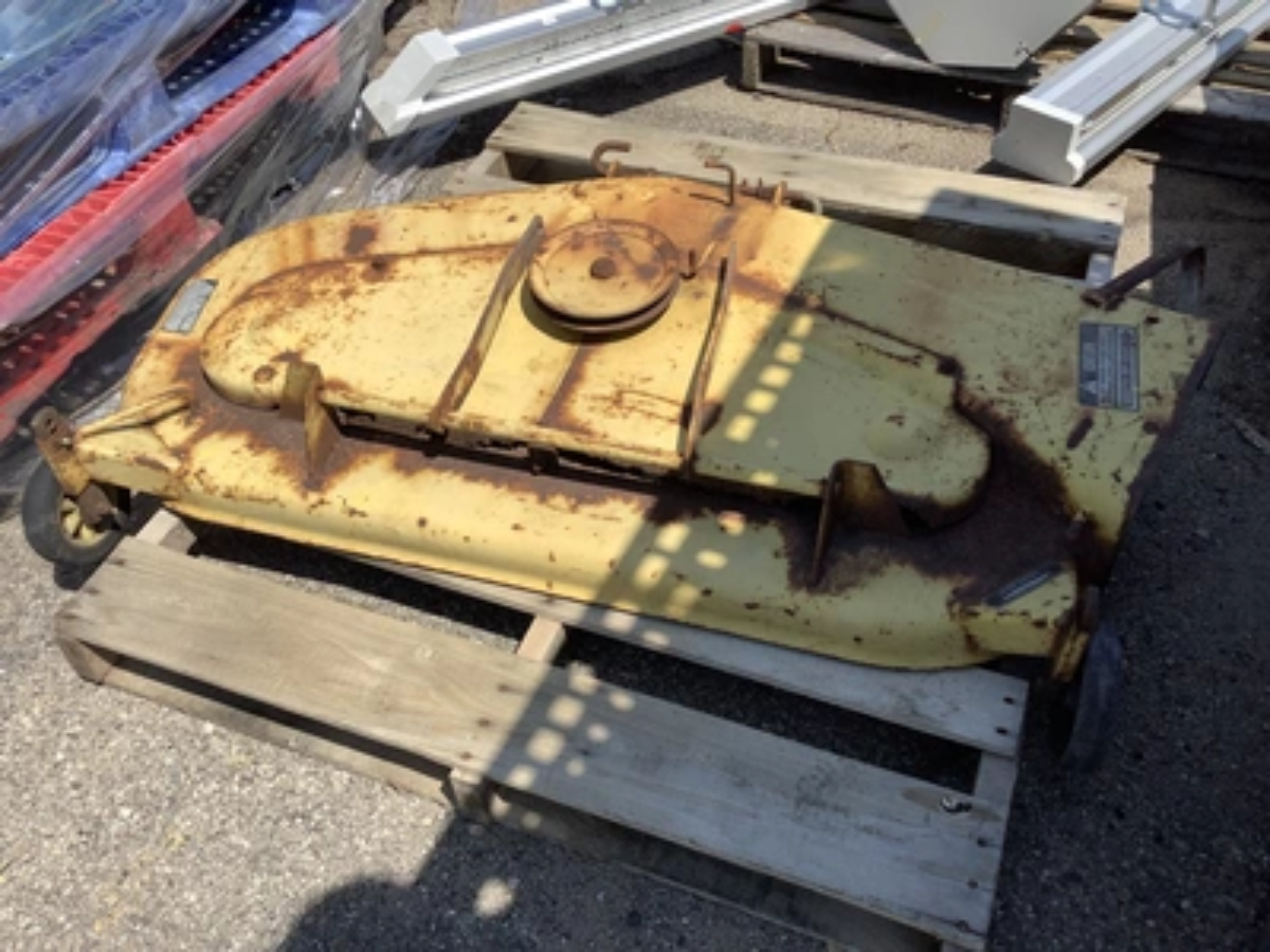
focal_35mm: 31
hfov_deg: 58.4
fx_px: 1137
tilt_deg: -46.7
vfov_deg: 45.4
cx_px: 635
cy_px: 476
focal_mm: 3.3
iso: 25
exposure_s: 1/1631
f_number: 2.4
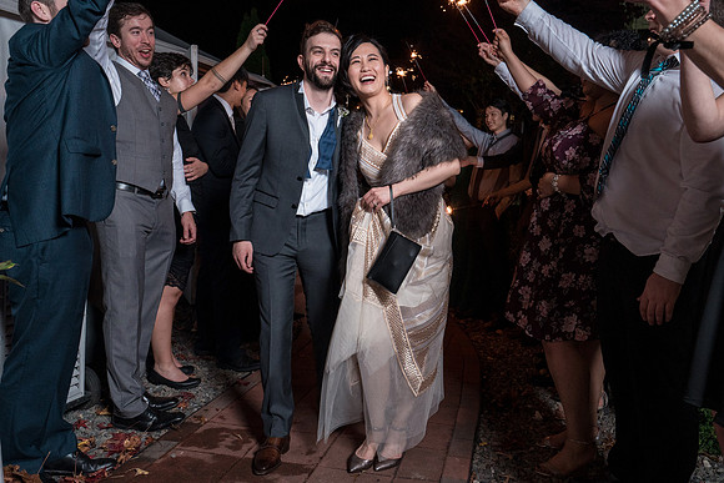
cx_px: 383
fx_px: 617
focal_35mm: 31
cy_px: 228
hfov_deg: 60.7
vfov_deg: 42.7
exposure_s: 1/200
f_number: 5.6
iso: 2000
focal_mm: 29
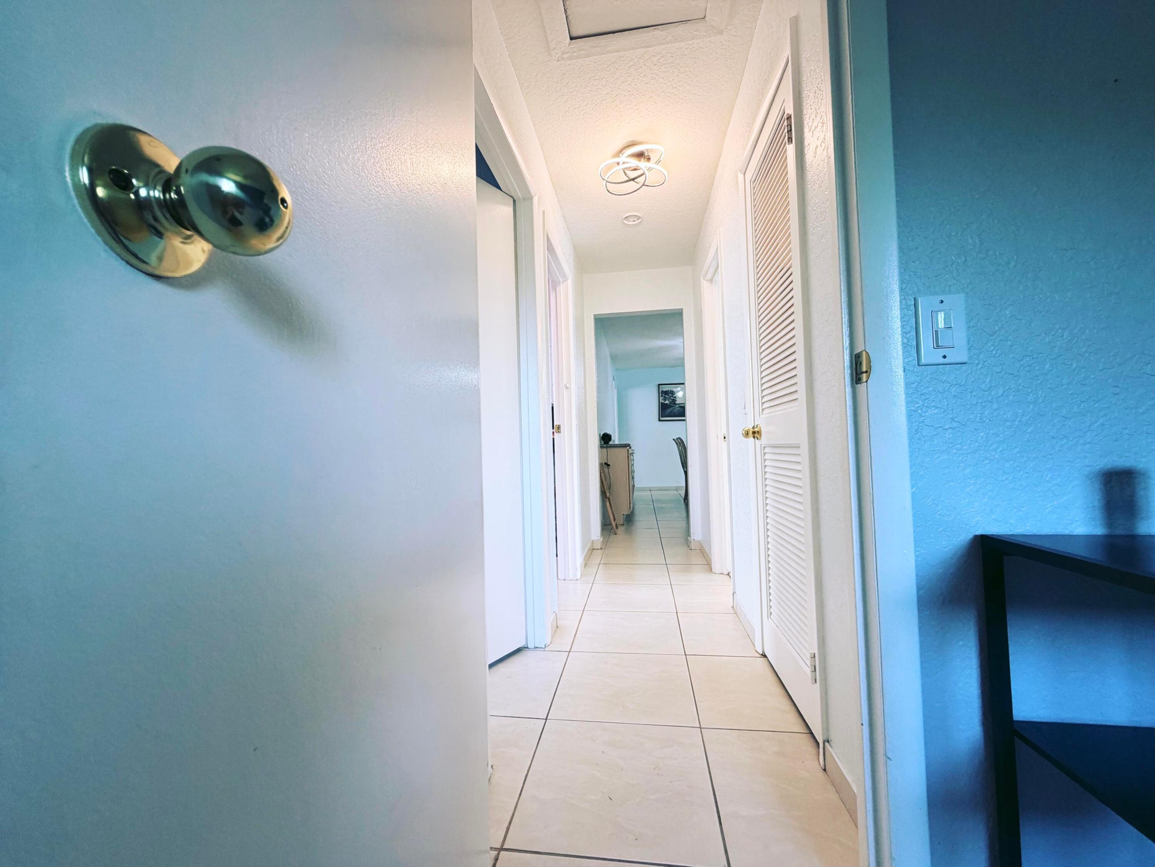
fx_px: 467
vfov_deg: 85.7
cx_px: 578
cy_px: 434
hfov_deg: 102.1
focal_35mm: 14
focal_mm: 2.22
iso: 160
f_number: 2.2
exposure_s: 1/120
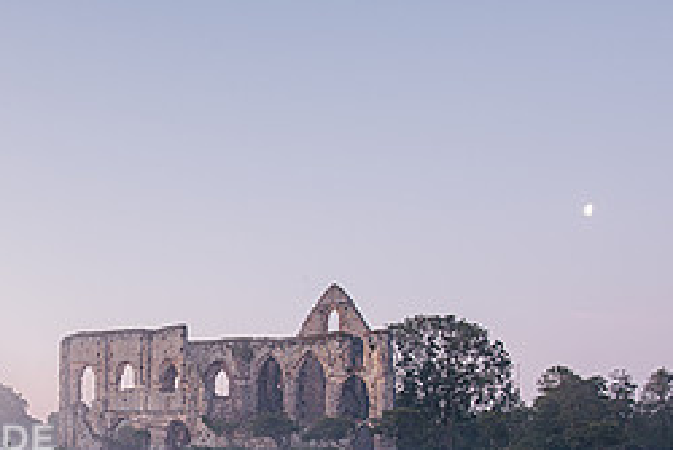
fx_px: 879
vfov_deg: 26.8
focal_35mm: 47
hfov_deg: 40.4
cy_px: 473
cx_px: 145
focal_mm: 20
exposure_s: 5
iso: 64
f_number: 16
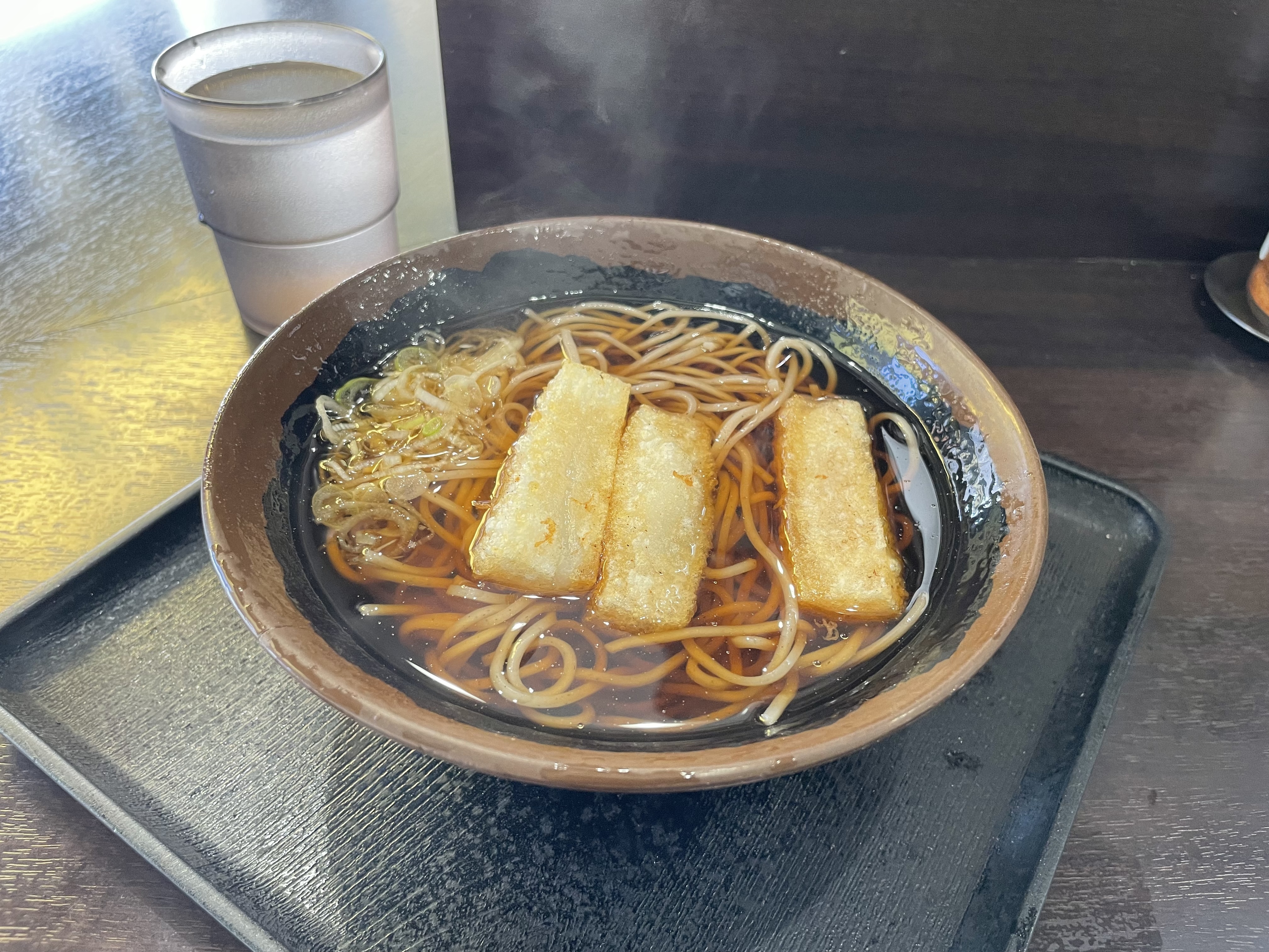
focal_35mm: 26
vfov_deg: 53.1
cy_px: 476
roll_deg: -3.3
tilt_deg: -44.0
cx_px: 634
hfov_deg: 67.3
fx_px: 953
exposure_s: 1/65
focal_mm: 4.2
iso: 125
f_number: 1.6
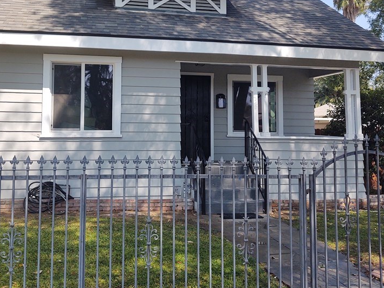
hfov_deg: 47.6
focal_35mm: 39
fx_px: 433
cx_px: 153
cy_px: 103
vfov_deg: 36.6
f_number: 1.7
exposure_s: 1/2947
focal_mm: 4.75
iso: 100
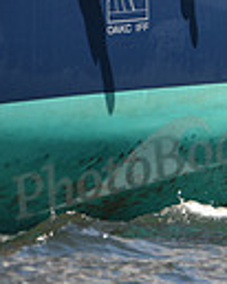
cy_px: 17
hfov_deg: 1.8
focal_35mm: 844
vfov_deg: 2.3
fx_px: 7096
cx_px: 439
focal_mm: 200
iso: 250
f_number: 4
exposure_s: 1/1000
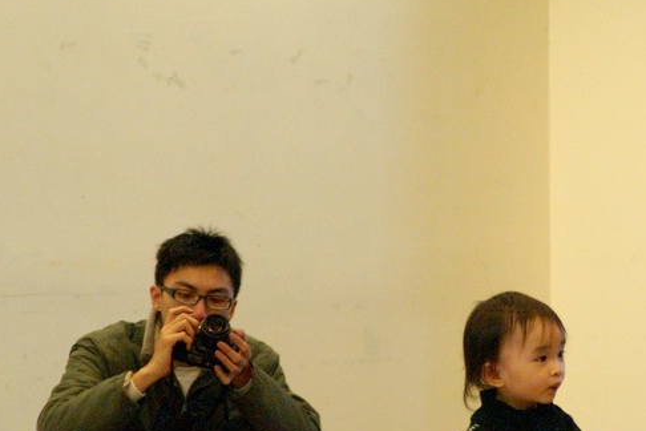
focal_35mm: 158
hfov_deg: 12.9
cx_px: 548
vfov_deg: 8.7
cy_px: 392
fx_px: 2835
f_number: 2.8
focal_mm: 50
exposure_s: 1/160
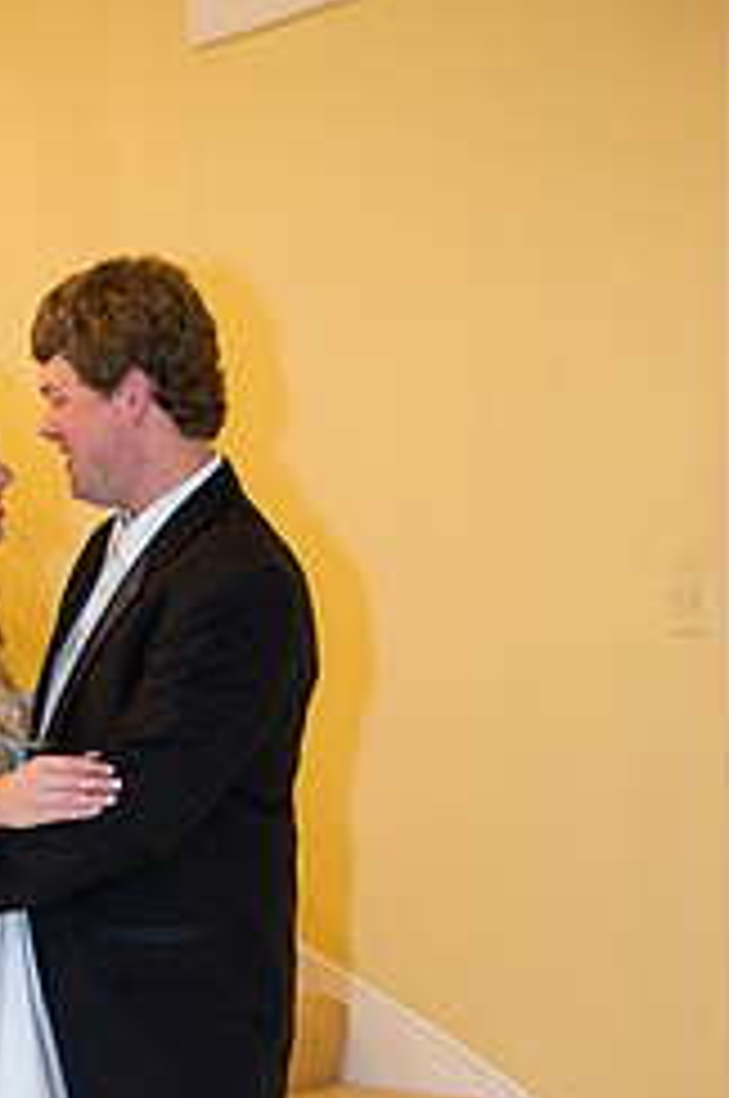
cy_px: 1008
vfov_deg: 27.7
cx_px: 133
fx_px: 2132
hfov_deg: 19.2
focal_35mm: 70
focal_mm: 38
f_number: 3.5
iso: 1250
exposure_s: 1/60
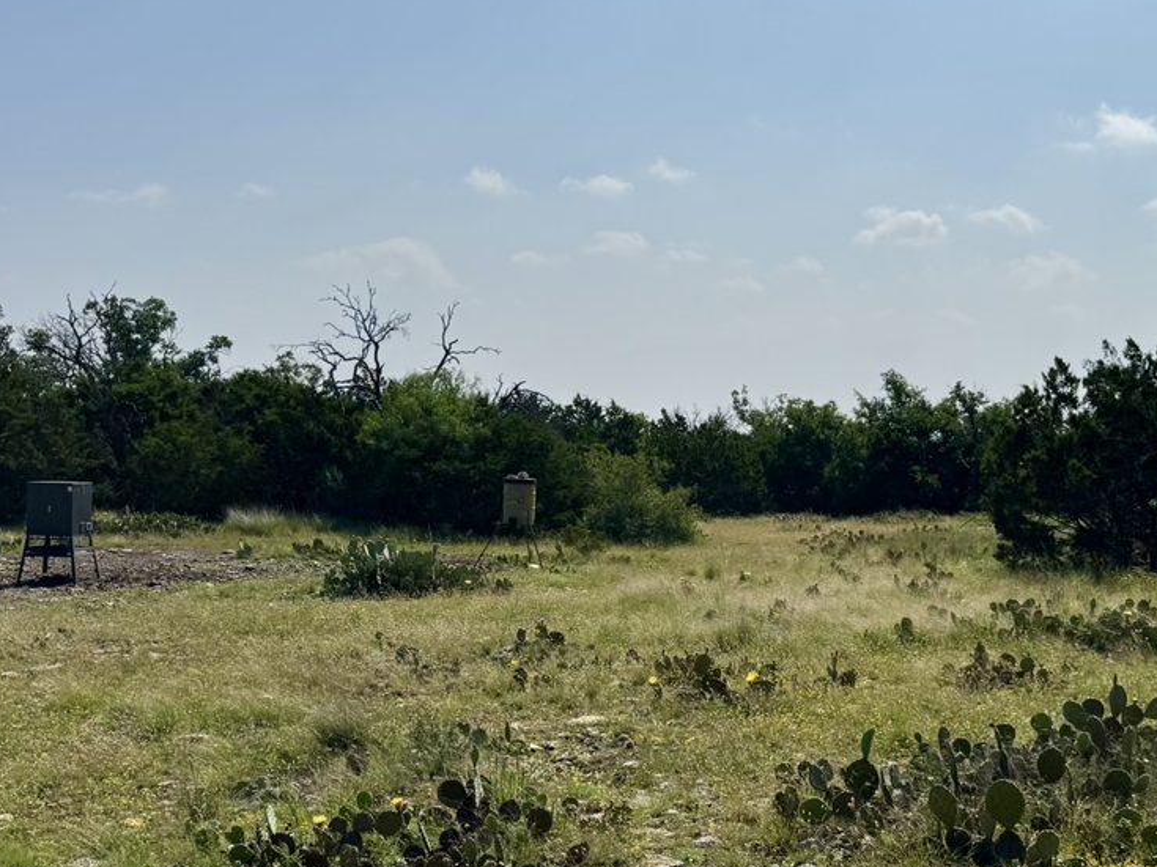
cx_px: 741
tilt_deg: -3.9
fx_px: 1571
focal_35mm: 47
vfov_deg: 30.8
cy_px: 504
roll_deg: +0.0
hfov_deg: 40.1
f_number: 1.78
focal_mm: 6.76
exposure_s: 1/12346
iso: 64
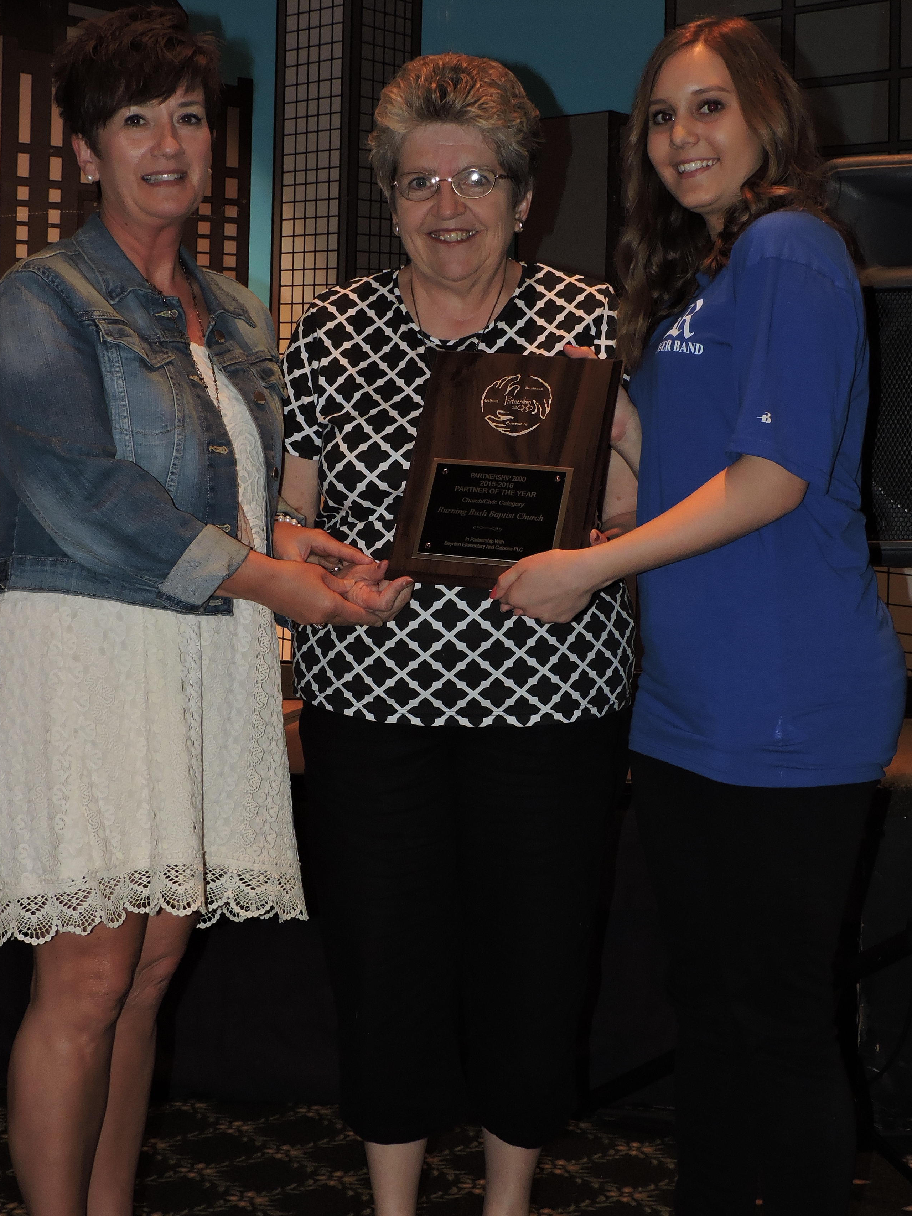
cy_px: 626
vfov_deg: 35.5
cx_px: 451
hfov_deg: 27.0
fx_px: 1897
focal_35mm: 54
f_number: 3.3
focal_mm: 7.1
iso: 200
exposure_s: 1/30
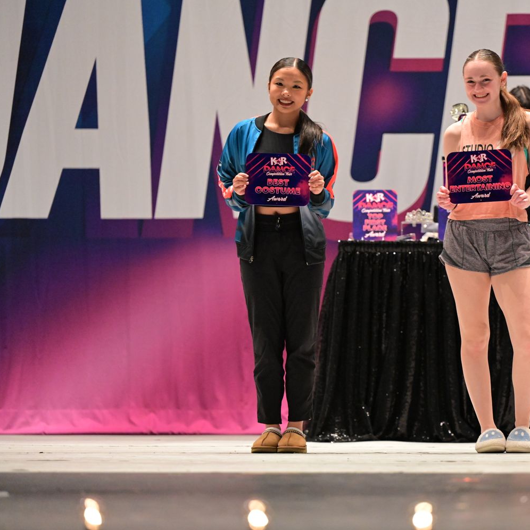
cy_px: 264
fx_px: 3880
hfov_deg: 7.8
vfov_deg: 7.8
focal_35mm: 224
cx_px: 397
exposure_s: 1/800
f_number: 3.2
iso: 6400
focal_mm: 175
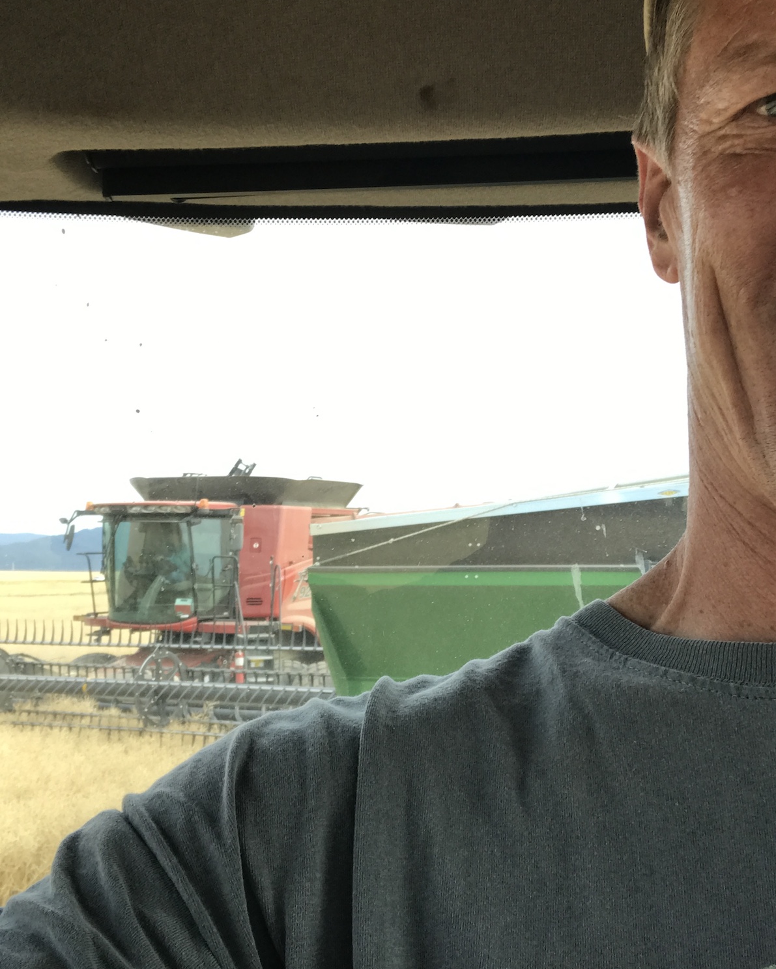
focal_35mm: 42
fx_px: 1205
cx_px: 370
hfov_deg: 35.7
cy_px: 488
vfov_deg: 43.8
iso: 25
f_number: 2.2
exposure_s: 1/224
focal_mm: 2.87
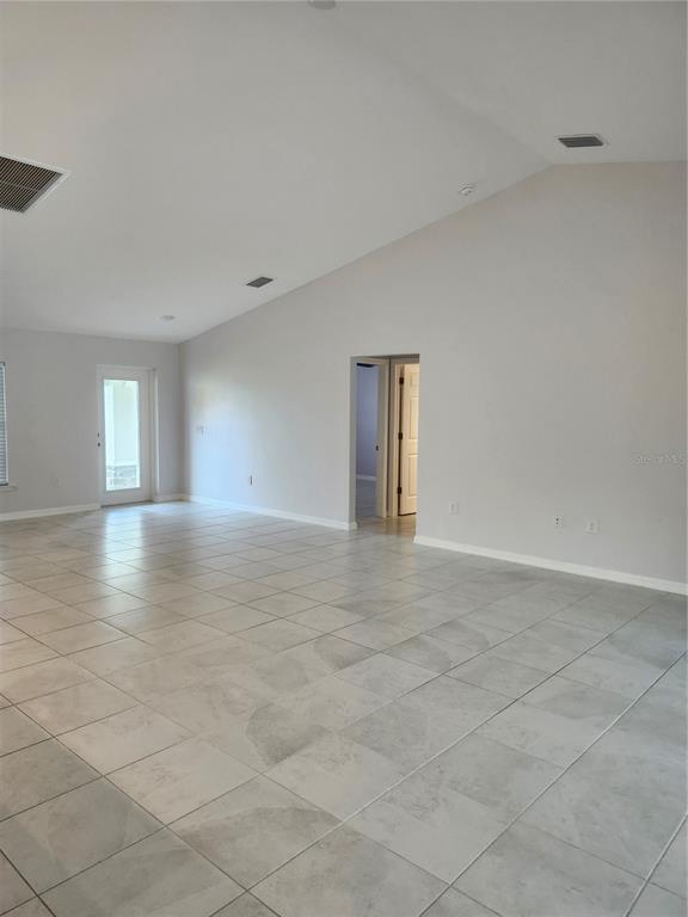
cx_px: 344
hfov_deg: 58.9
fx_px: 610
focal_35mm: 23
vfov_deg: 73.9
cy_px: 458
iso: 250
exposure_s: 1/120
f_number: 1.8
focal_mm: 5.54
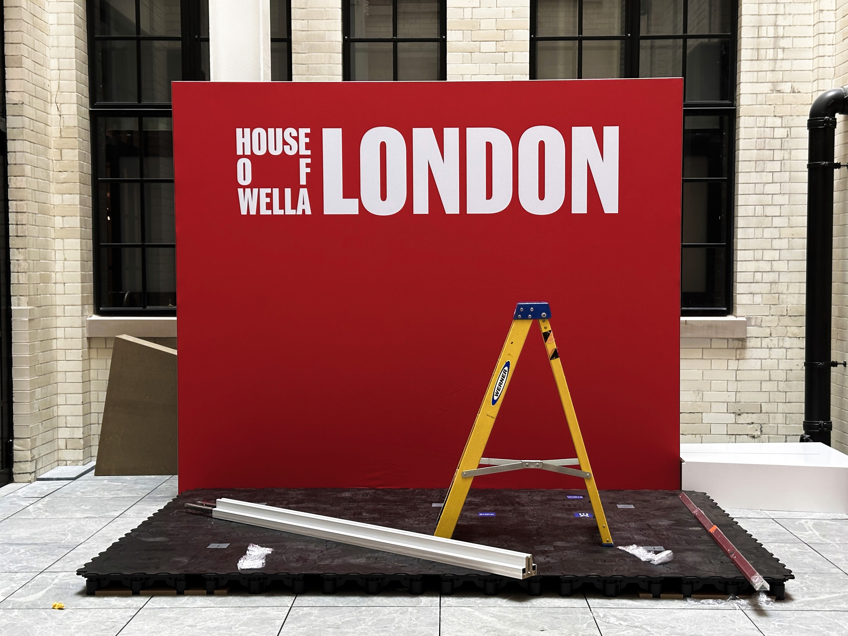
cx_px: 424
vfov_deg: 30.3
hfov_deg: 39.7
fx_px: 1176
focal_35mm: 48
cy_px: 318
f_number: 1.78
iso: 250
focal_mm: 6.86
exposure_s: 1/60
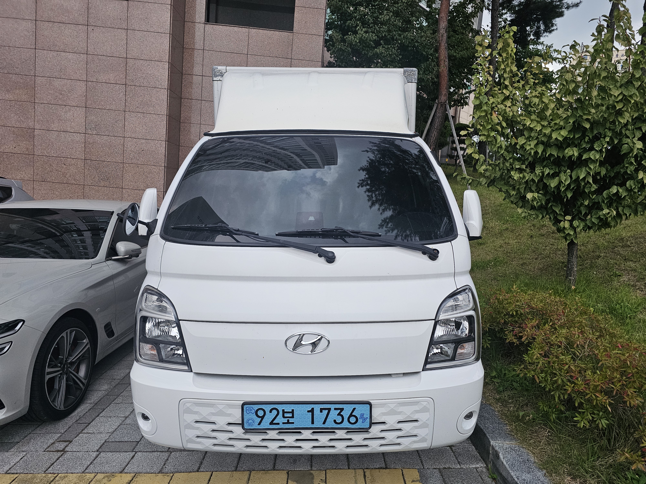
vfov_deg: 58.9
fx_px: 429
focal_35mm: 23
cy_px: 242
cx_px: 323
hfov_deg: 73.9
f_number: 1.7
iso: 400
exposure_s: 1/120
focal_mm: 6.3
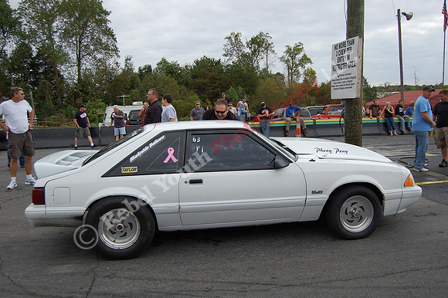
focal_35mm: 33
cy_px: 149
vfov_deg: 39.9
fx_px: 410
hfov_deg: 57.3
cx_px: 224
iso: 220
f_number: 4
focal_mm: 22
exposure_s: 1/1000
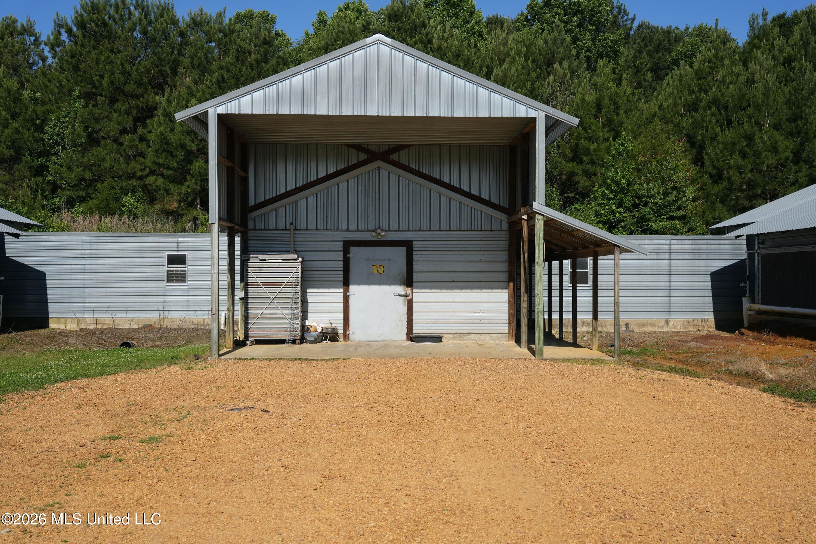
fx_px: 907
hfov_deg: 48.5
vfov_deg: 33.4
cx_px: 408
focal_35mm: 40
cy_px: 272
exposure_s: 1/1250
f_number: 7.1
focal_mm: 40
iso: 320
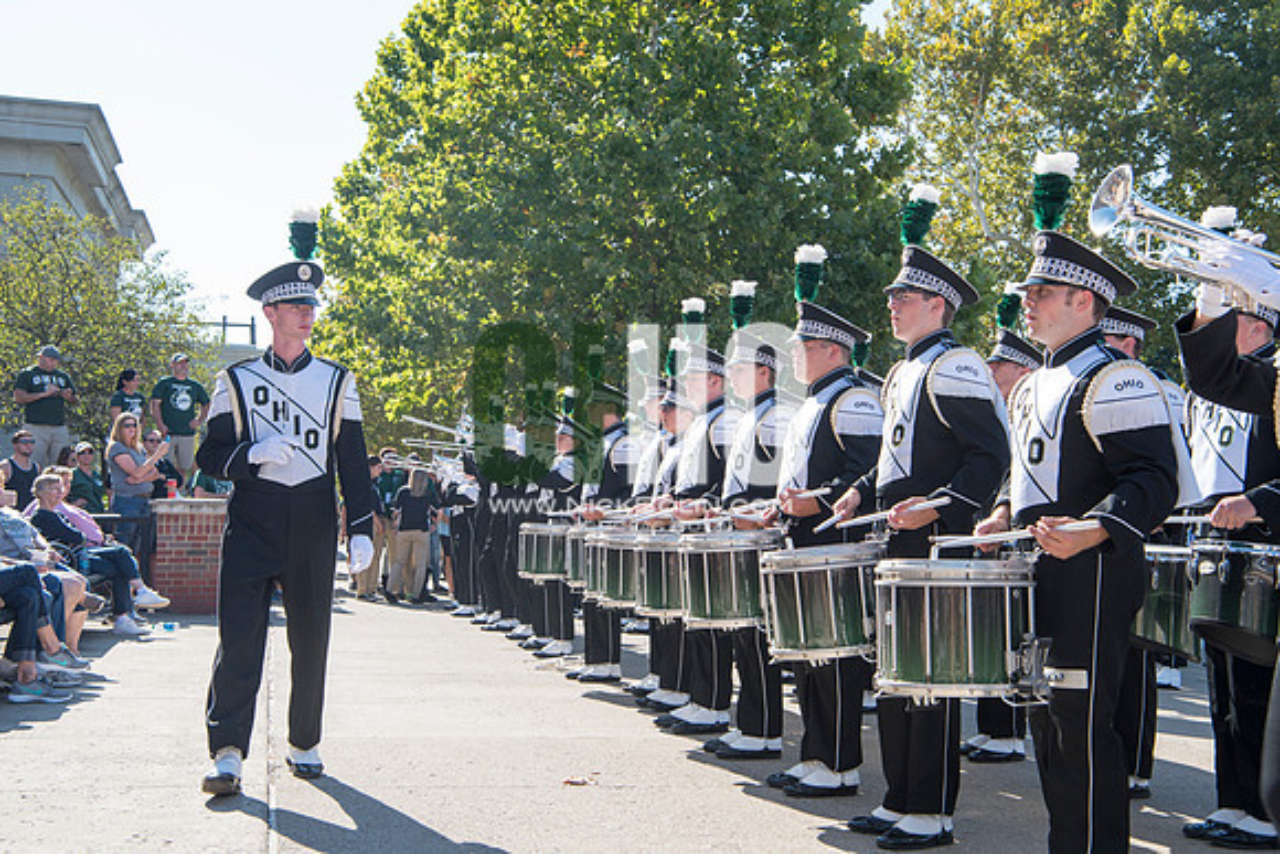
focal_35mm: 44
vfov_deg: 30.5
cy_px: 427
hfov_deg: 44.5
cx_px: 640
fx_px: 1565
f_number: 9
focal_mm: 44
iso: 125
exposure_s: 1/125
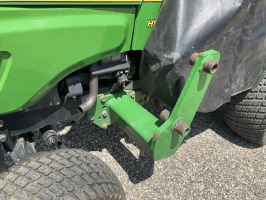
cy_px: 100
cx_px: 133
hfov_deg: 61.7
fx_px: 223
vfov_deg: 48.2
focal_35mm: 29
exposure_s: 1/1055
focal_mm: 3
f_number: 1.8
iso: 25
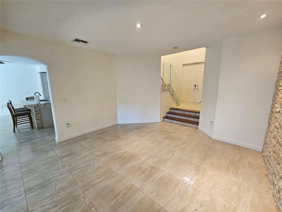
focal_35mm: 13
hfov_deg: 106.2
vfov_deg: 89.9
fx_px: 106
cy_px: 106
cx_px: 141
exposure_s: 1/40
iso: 320
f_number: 2.2
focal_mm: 2.2
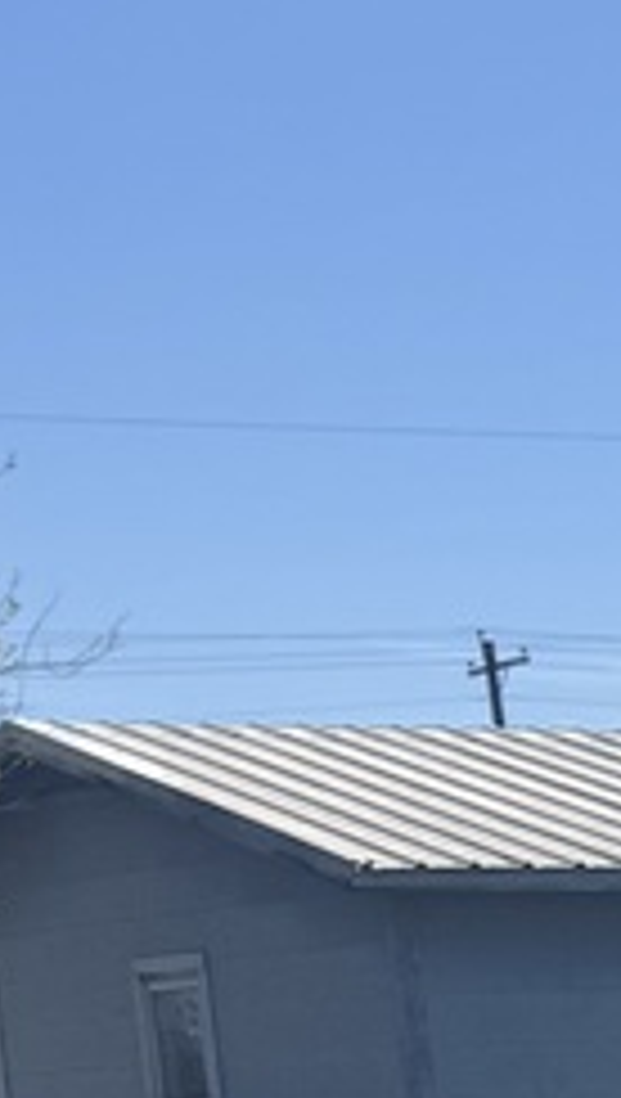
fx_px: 4490
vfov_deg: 12.5
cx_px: 1836
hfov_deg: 7.1
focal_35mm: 154
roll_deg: +3.8
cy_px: 2074
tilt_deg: -12.1
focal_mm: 6.76
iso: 80
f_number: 1.78
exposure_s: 1/6410
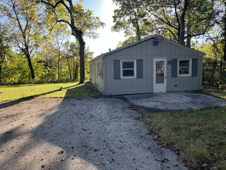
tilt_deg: -6.3
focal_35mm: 26
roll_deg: +1.8
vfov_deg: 53.1
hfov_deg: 67.3
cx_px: 113
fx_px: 170
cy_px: 85
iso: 50
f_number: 1.6
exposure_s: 1/571
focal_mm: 5.1
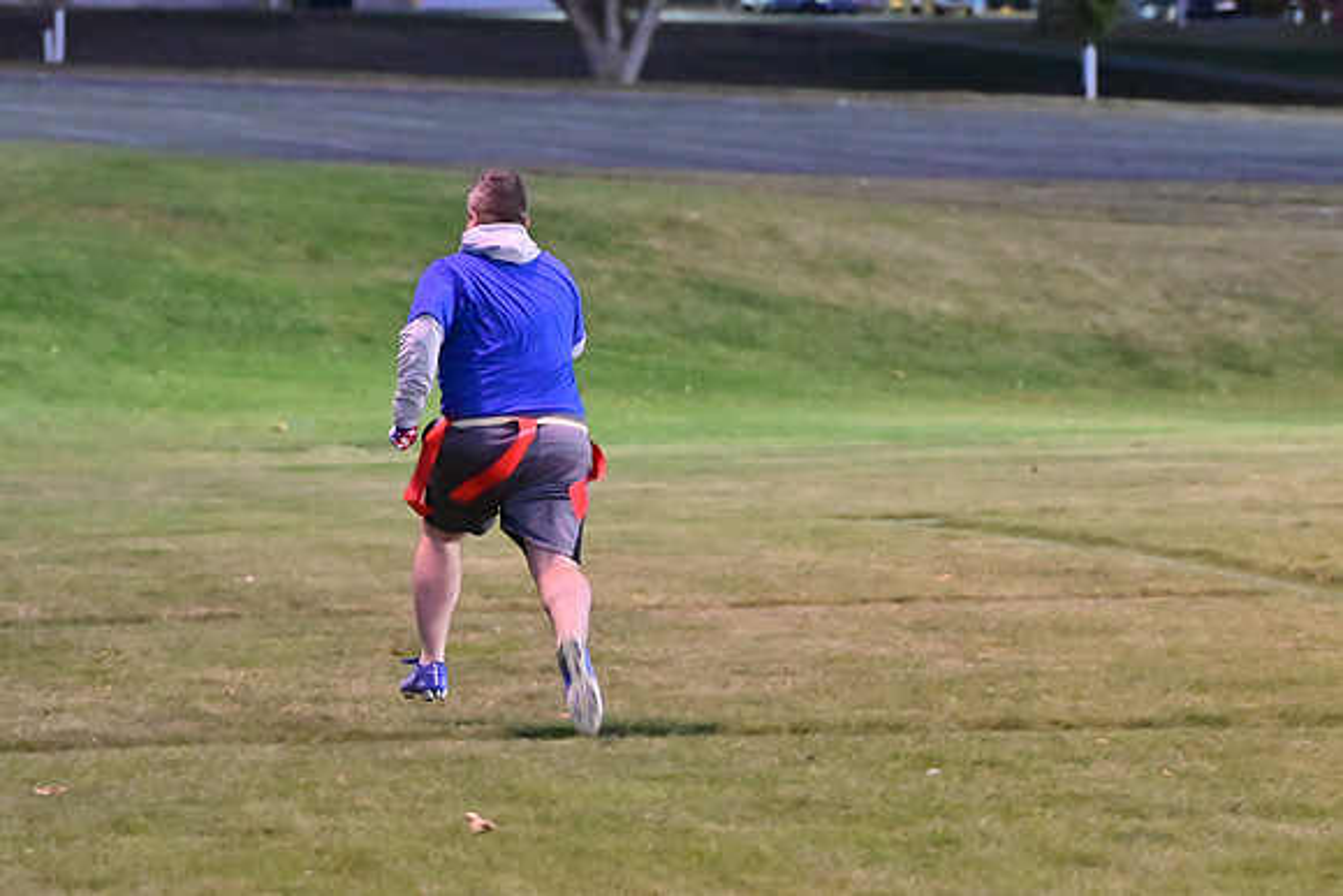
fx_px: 6977
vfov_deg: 7.3
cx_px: 672
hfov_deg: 11.0
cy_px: 448
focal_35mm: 187
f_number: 4
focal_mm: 125
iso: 6400
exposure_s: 1/200
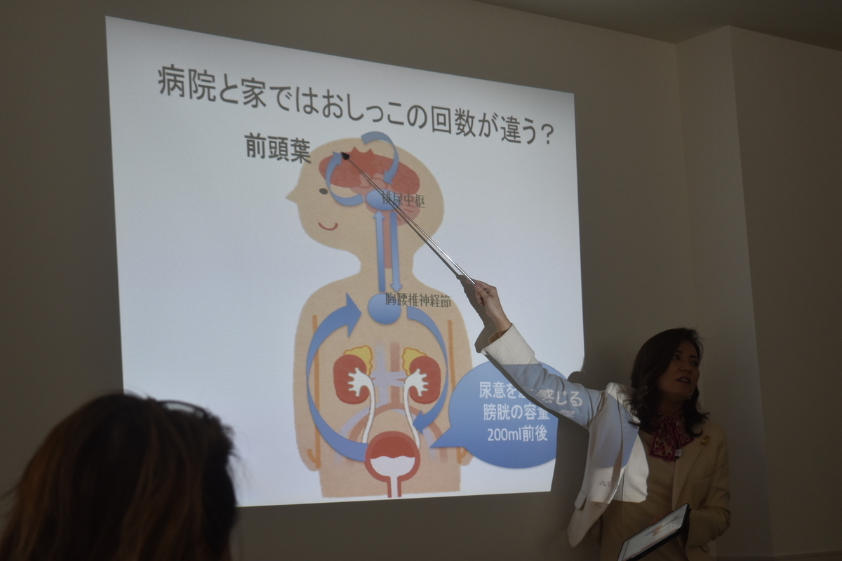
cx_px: 421
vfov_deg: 21.6
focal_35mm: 63
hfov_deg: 31.9
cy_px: 280
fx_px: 1473
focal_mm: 42
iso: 400
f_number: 5.6
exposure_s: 1/125
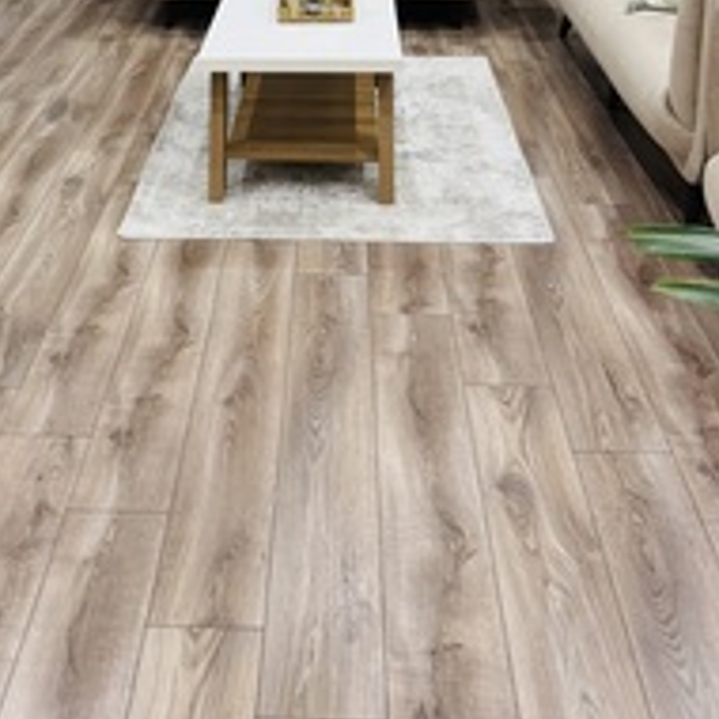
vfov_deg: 30.3
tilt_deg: -12.3
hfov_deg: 33.3
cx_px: 278
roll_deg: +0.5
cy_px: -47
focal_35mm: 51
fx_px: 1198
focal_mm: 6.76
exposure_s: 1/60
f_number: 1.78
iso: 250
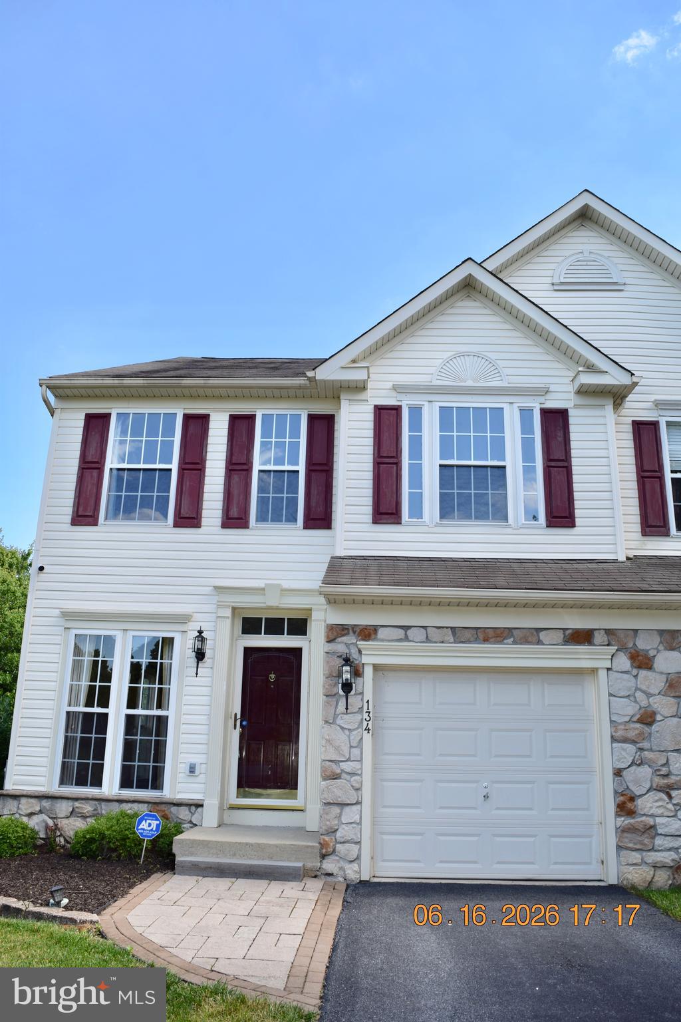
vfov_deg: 67.4
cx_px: 340
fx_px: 766
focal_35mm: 27
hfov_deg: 47.9
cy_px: 511
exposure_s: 1/160
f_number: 6.3
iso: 100
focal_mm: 18
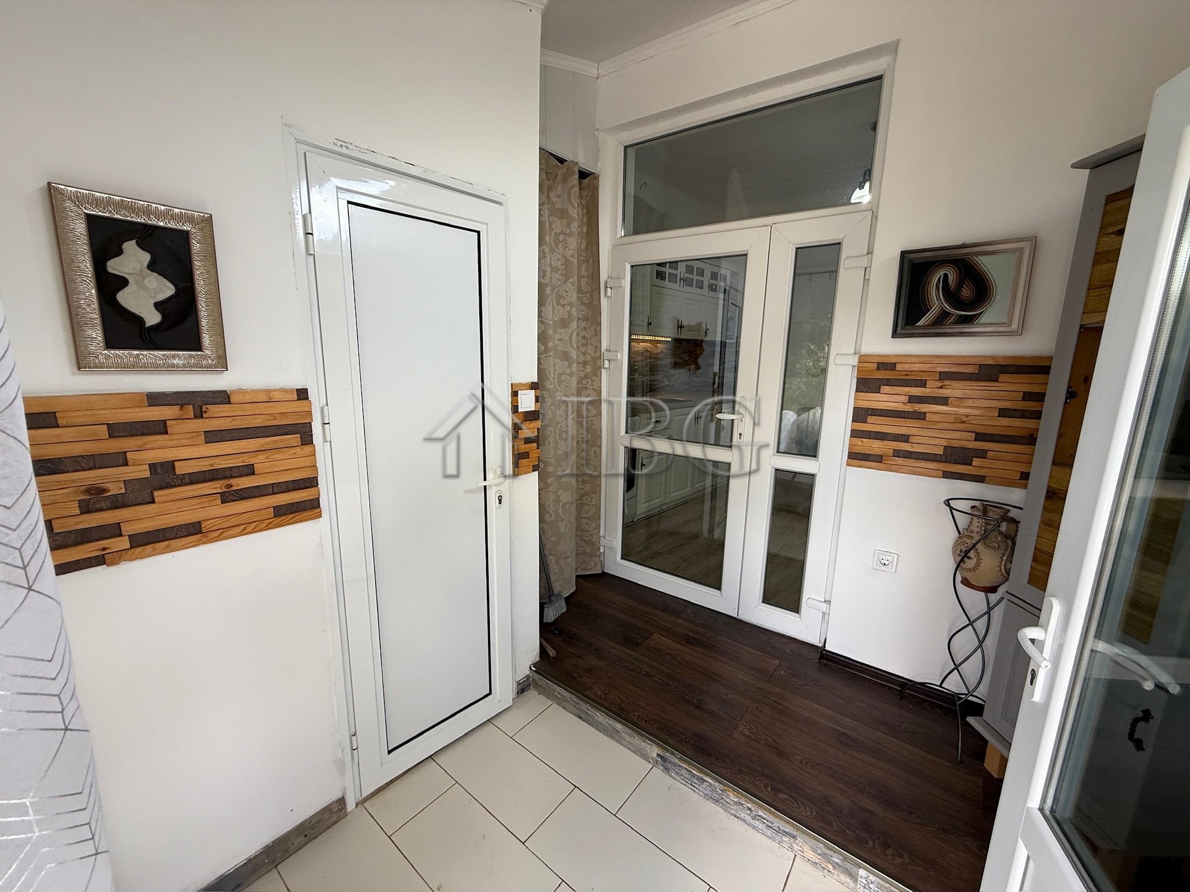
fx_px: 481
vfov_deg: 85.7
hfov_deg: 102.1
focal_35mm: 14
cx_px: 595
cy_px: 446
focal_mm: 2.22
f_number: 2.2
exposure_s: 1/99
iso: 64
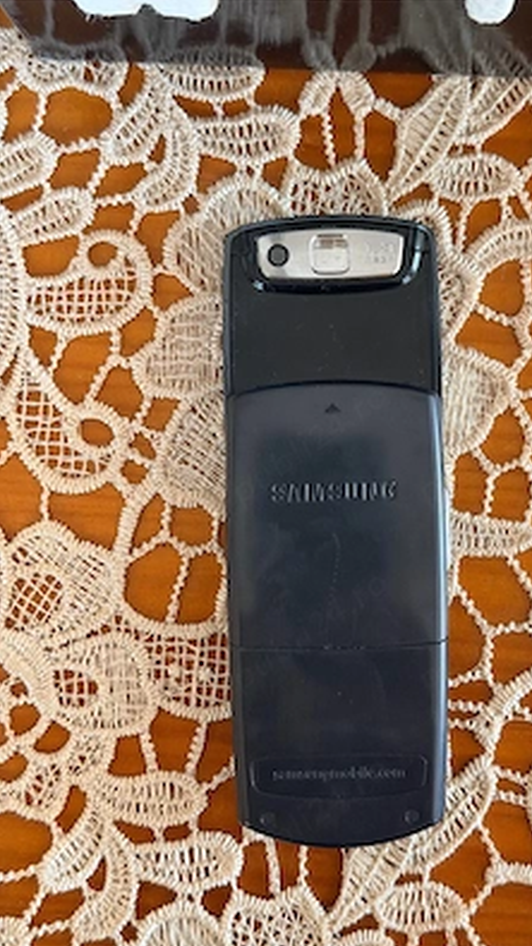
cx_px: 357
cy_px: 474
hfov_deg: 22.5
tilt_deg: -87.7
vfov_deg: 39.2
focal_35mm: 53
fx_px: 1330
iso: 320
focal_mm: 6.76
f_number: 1.78
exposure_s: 1/40
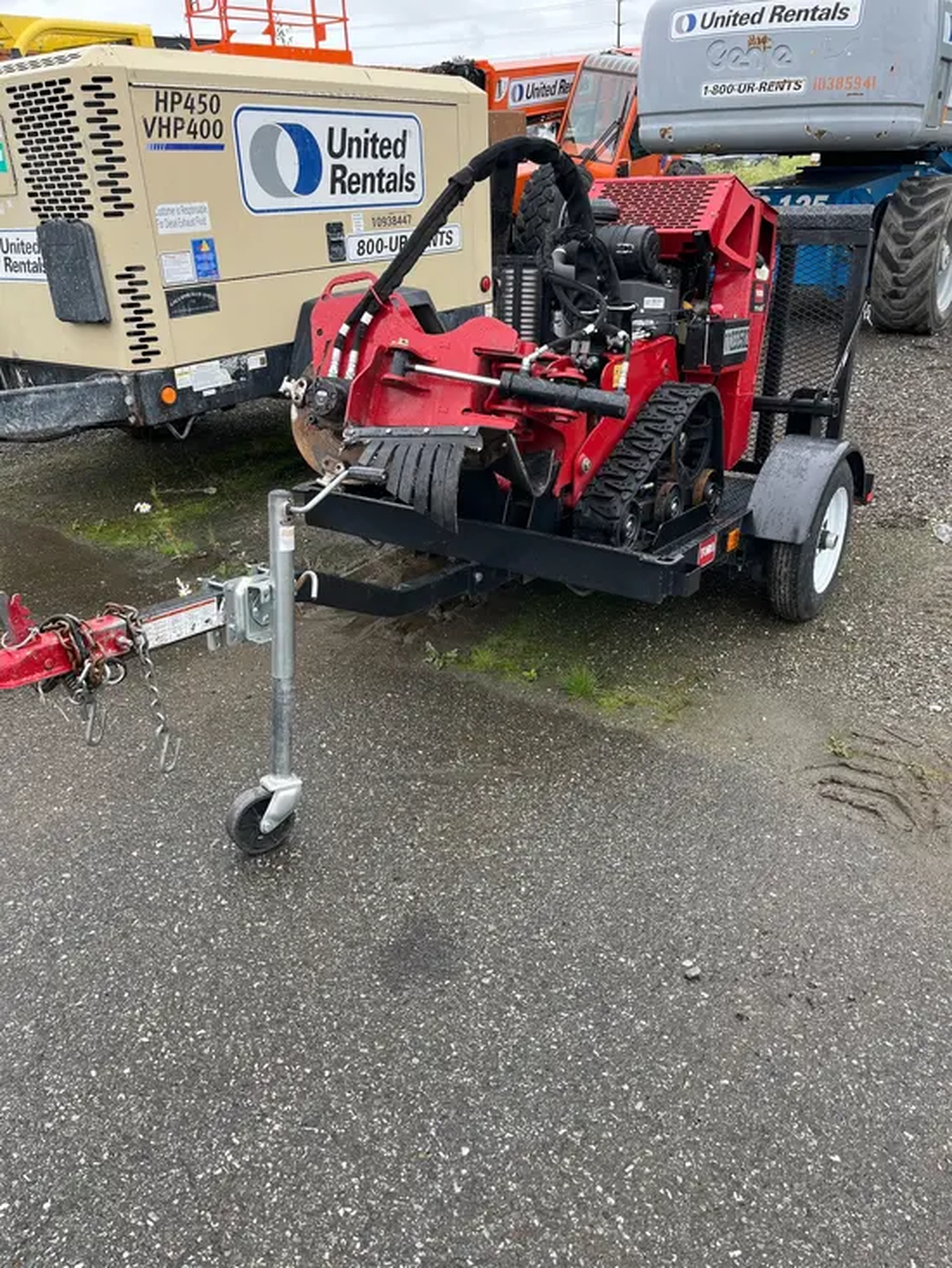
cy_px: 634
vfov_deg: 67.3
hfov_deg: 53.1
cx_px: 476
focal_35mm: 26
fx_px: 953
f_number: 1.6
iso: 40
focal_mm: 5.1
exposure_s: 1/238
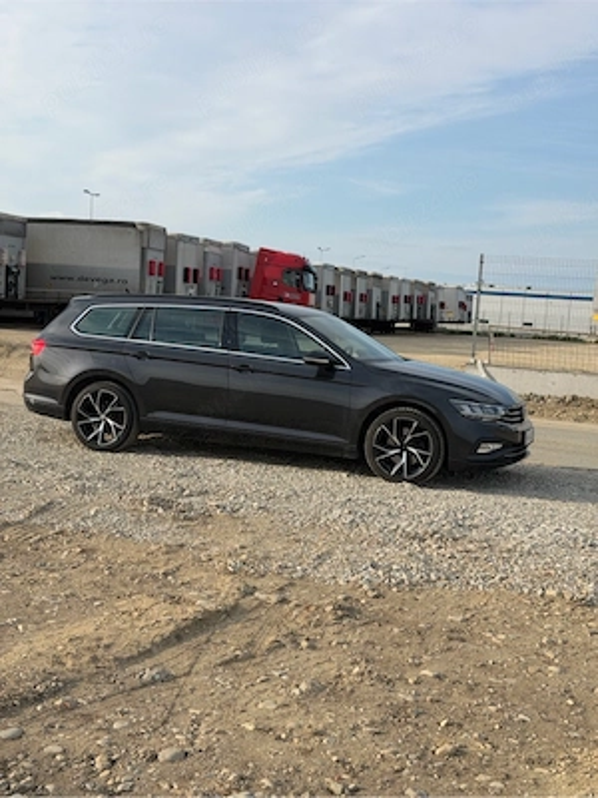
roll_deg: -4.0
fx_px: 1106
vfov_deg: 39.7
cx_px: 299
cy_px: 399
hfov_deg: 30.3
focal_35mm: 48
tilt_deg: -2.9
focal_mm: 6.76
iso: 64
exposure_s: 1/4329
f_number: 1.78
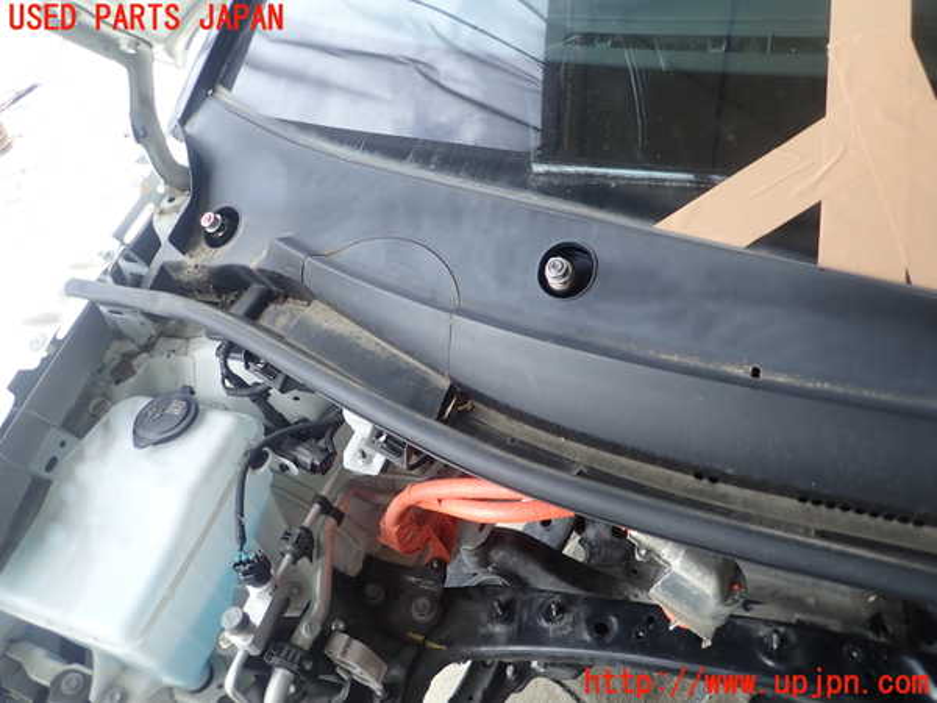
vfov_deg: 54.9
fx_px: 677
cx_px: 468
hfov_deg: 69.4
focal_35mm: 25
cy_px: 352
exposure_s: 1/60
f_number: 2
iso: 160
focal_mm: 4.5
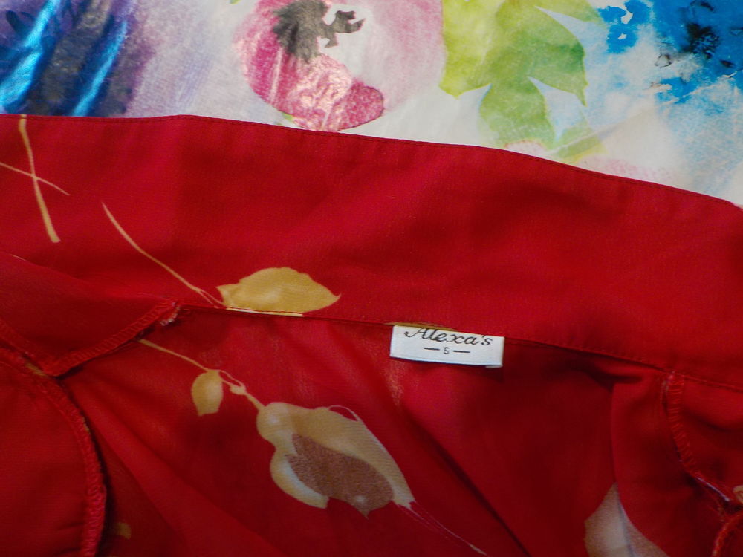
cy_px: 278
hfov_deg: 60.0
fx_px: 644
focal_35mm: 30
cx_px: 372
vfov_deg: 46.8
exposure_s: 1/30
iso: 160
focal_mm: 4.1
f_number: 3.3
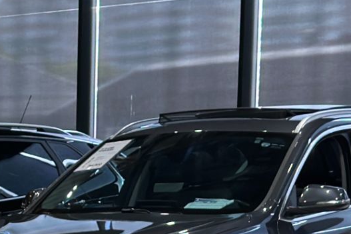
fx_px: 1774
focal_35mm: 182
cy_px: 463
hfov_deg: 10.7
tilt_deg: -10.2
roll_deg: +1.4
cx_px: -242
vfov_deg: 7.3
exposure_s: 1/120
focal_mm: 6.86
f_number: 1.78
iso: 125
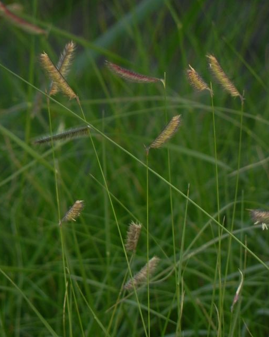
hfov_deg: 1.9
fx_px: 8298
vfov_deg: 2.3
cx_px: 111
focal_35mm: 833
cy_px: 176
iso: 160
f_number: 5
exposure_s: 1/60
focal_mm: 120
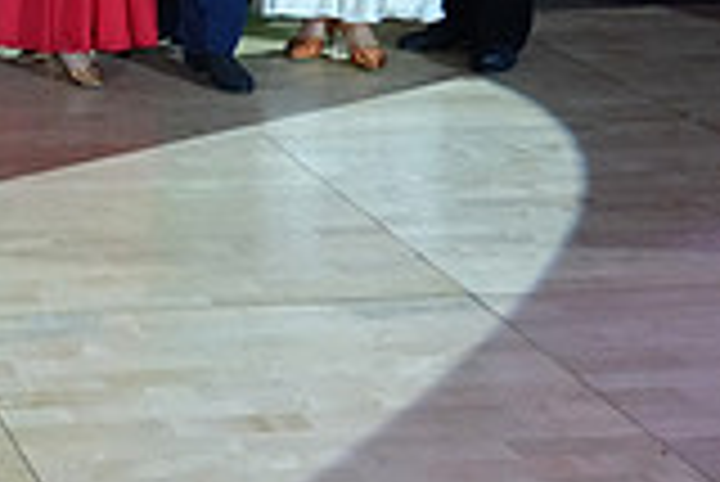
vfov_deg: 12.1
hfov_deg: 16.9
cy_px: -363
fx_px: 2102
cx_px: -464
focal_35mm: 105
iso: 2500
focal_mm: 29
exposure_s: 1/400
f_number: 4
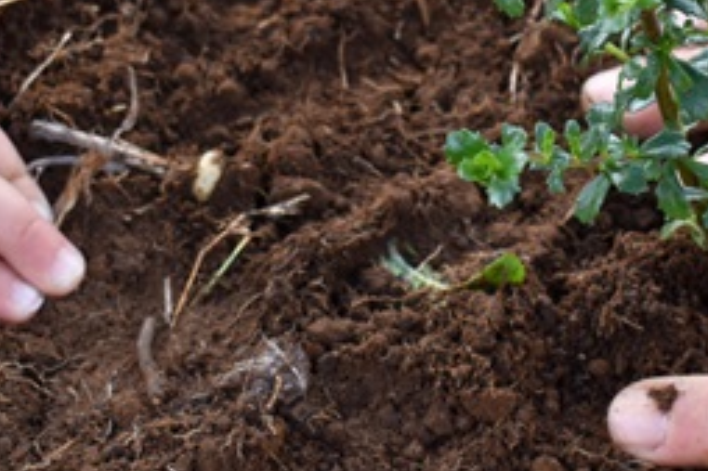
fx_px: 3007
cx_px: 585
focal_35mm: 153
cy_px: 181
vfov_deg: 9.0
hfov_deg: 13.4
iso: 400
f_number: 7.1
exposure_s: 1/200
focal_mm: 36
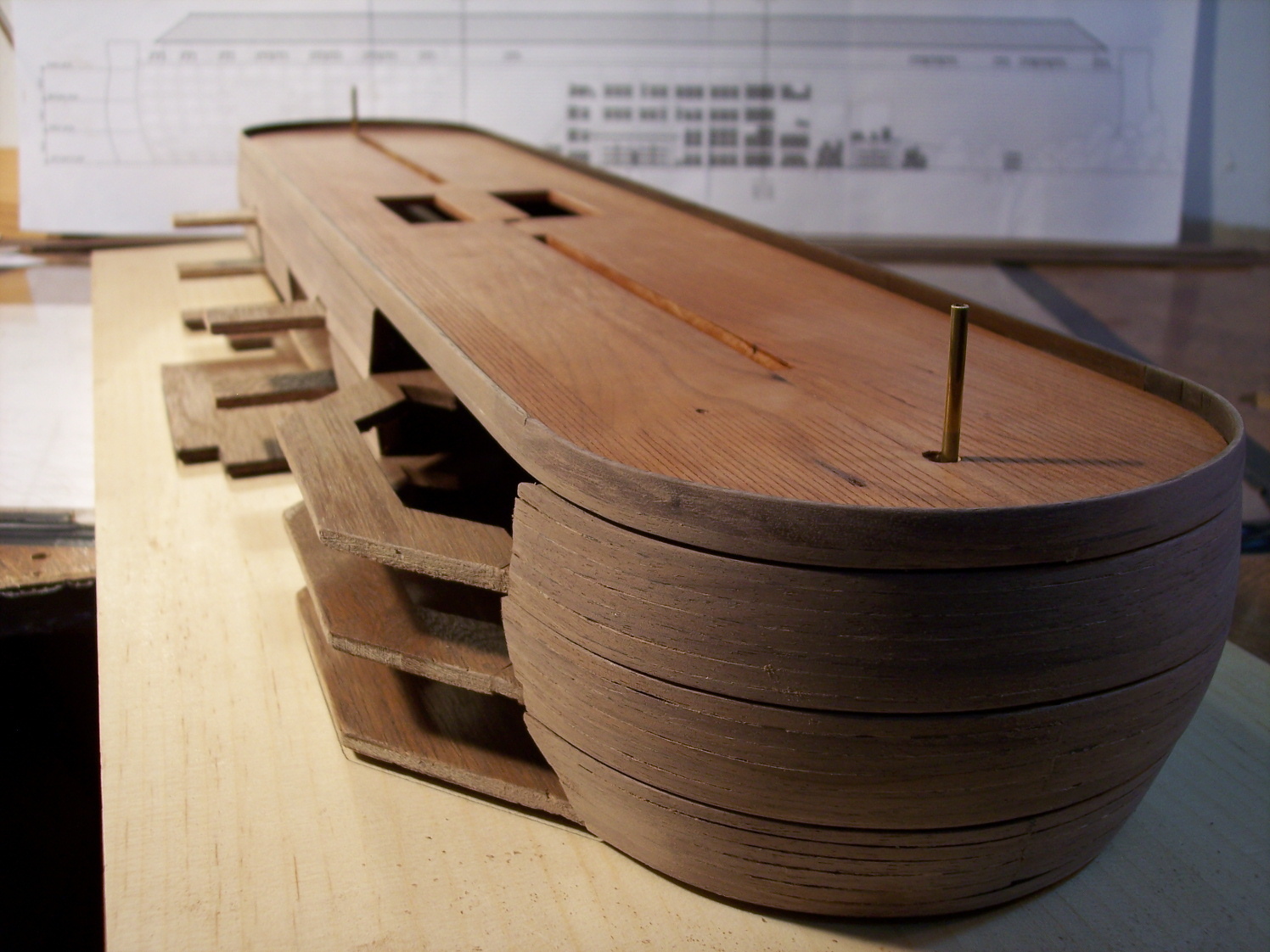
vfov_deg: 36.8
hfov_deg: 47.9
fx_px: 1431
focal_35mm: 39
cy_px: 476
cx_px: 635
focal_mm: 8
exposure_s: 1/60
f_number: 3.4
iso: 100
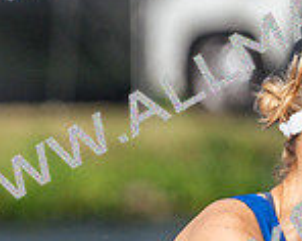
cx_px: -214
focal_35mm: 1668
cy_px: 267
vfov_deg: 0.9
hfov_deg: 1.2
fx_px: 14889
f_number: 6.3
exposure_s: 1/1600
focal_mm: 452
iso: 160
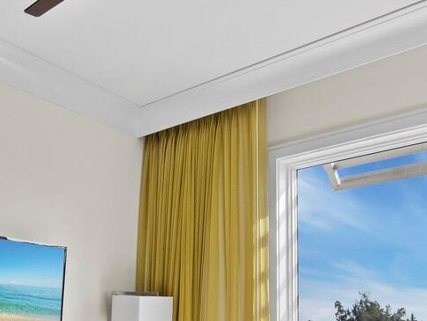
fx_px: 568
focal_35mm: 46
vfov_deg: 29.3
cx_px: 105
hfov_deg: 40.0
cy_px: 328
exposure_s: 1/50
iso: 640
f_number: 9
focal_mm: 7
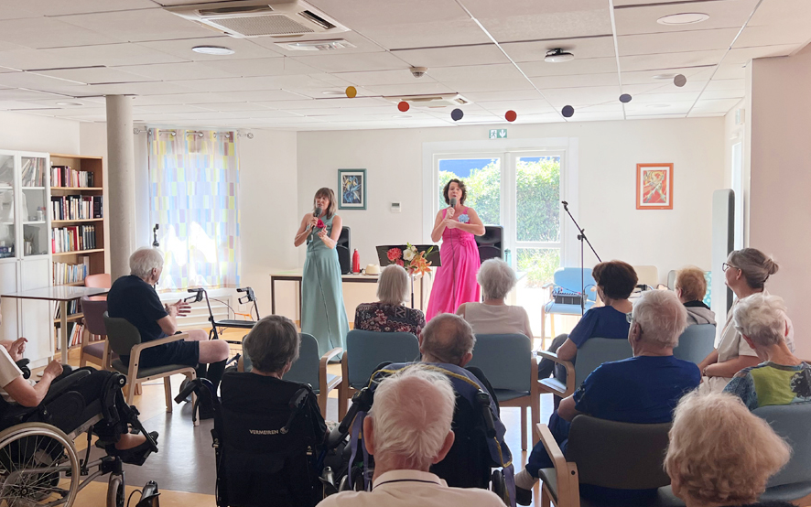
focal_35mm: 28
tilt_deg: -3.2
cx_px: 407
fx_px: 619
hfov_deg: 66.5
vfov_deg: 44.4
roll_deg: -0.1
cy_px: 298
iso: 40
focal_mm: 5.7
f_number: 1.5
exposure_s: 1/100
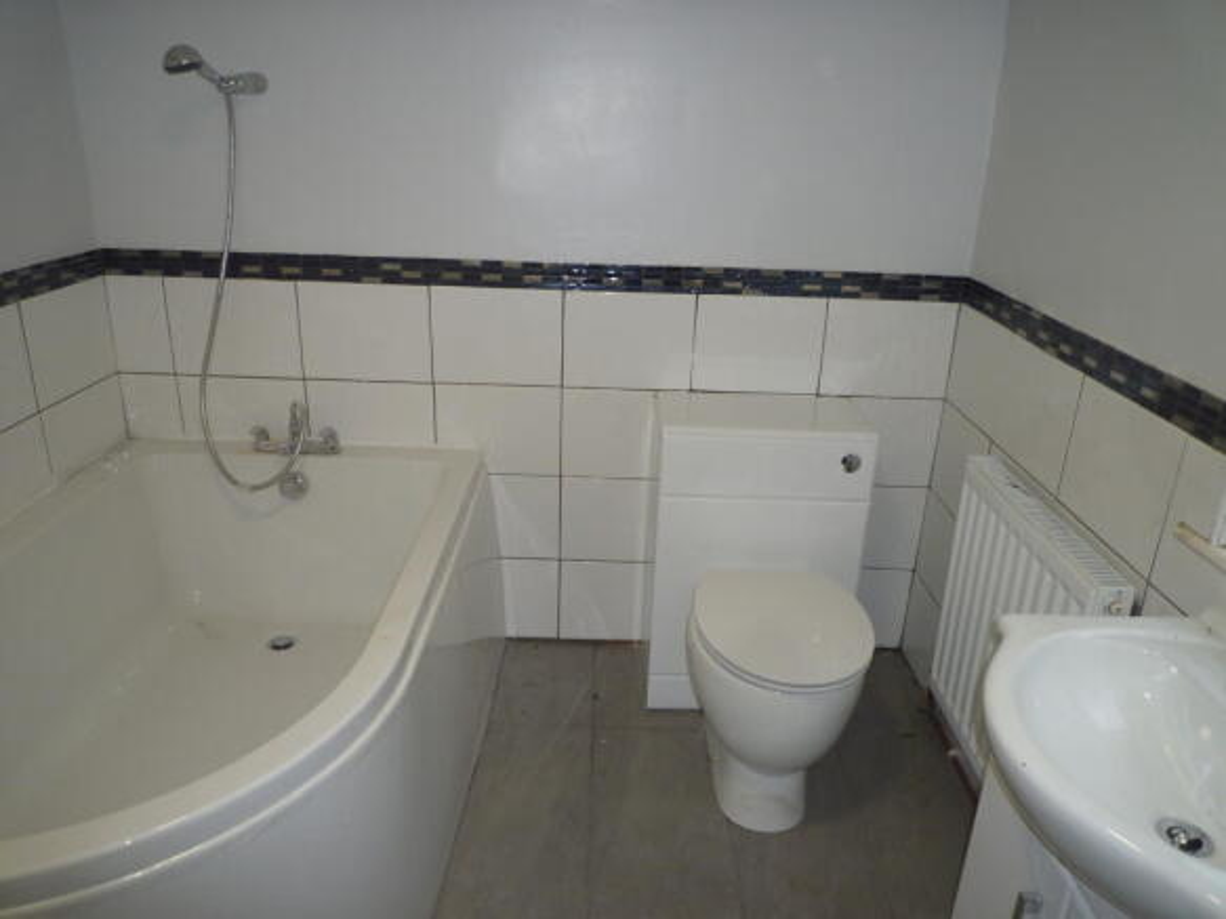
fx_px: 885
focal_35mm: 25
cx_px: 613
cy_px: 460
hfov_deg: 69.4
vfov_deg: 54.9
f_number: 2.8
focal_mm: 4.4
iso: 100
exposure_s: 1/30
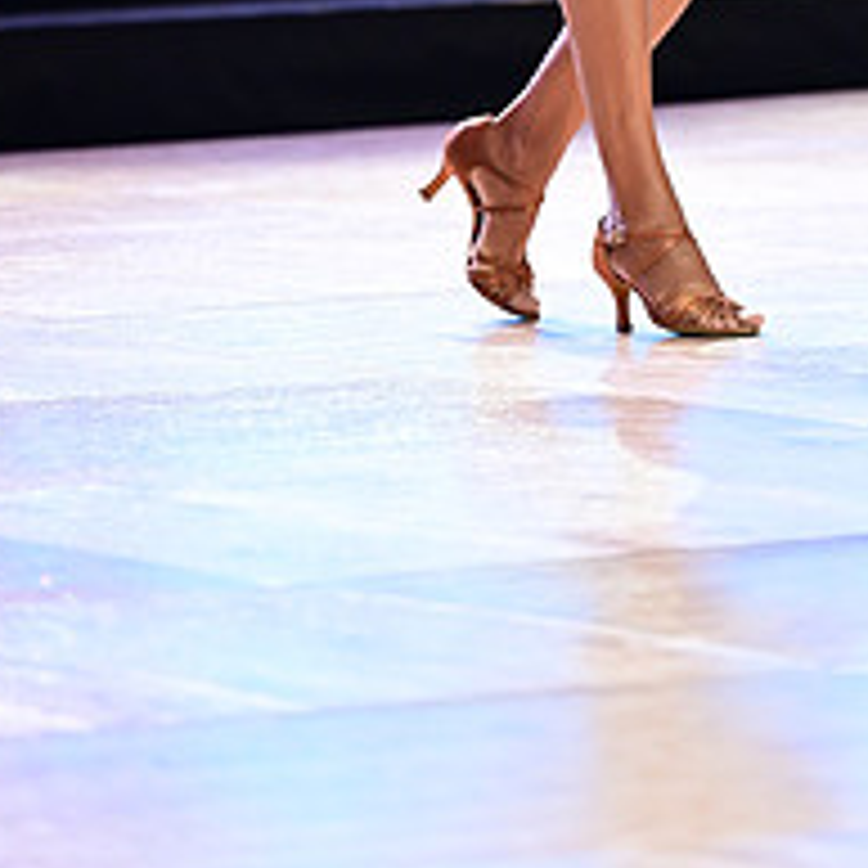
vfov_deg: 3.9
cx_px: 765
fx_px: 12653
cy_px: -328
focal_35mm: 446
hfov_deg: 3.9
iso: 1600
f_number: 2.8
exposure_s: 1/250
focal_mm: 175
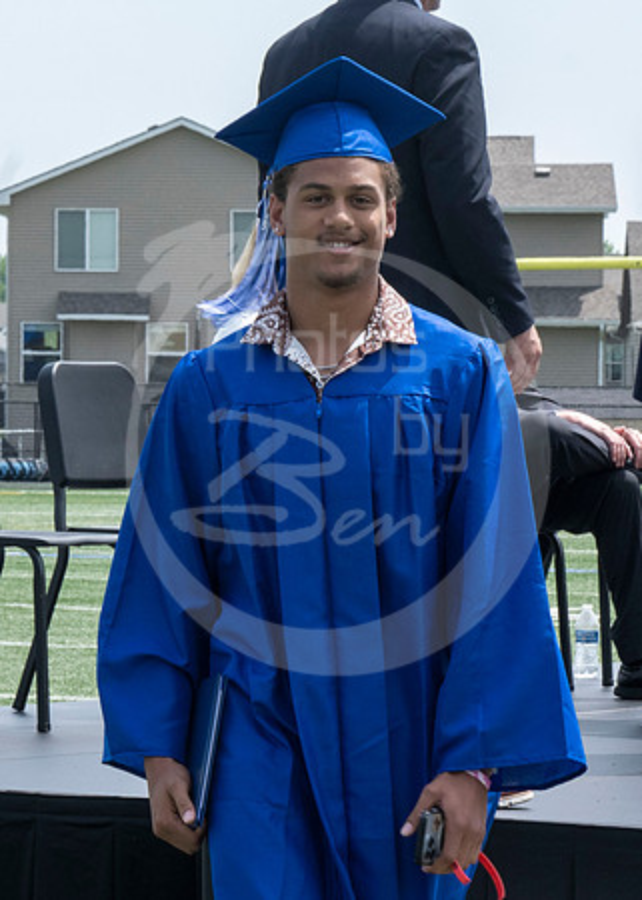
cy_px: 372
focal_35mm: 232
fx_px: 5925
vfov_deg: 8.7
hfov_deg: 6.2
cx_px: 85
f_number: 13
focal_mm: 70
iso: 200
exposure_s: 1/250
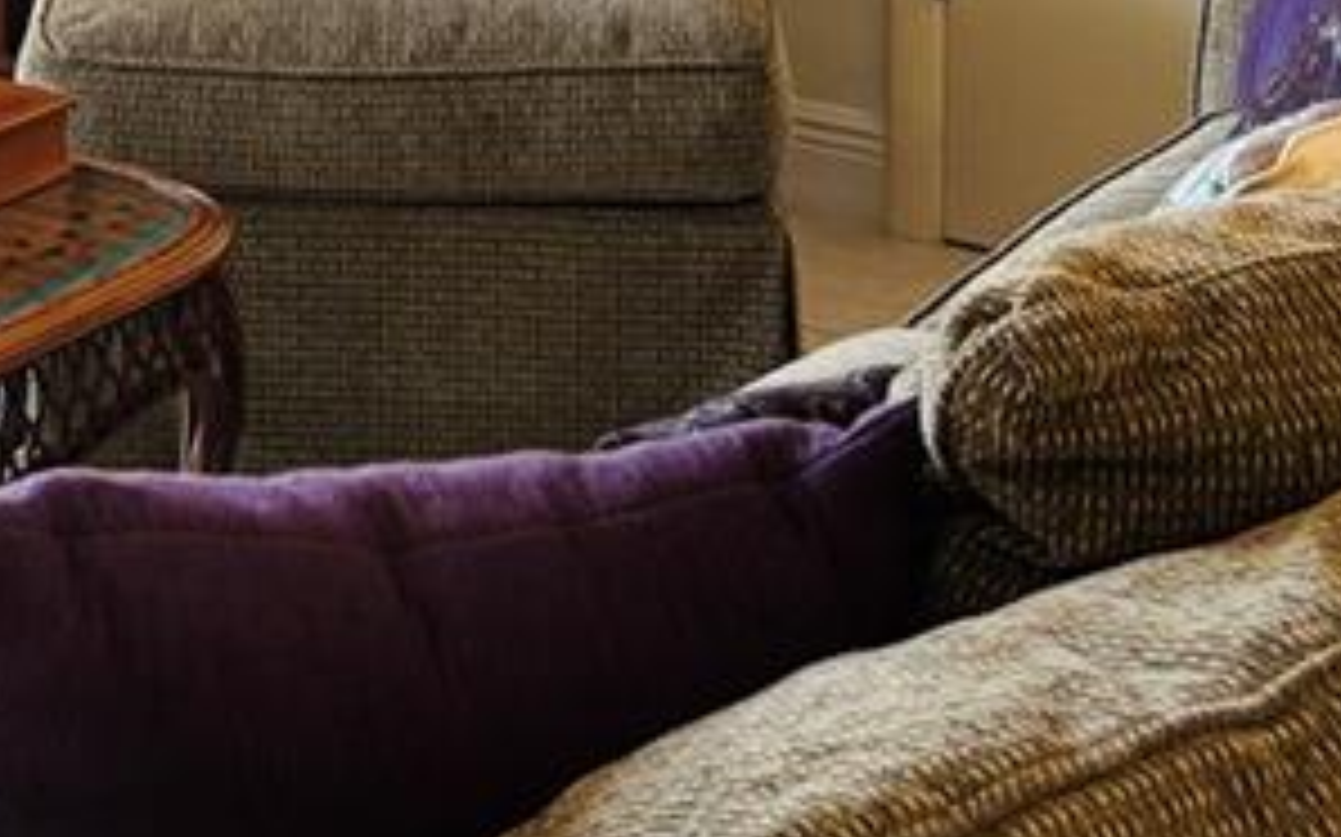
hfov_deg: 18.2
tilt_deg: -6.4
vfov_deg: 11.0
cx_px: -90
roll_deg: +0.4
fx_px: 4055
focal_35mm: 111
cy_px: -693
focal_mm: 5.96
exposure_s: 1/60
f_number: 1.6
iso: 160
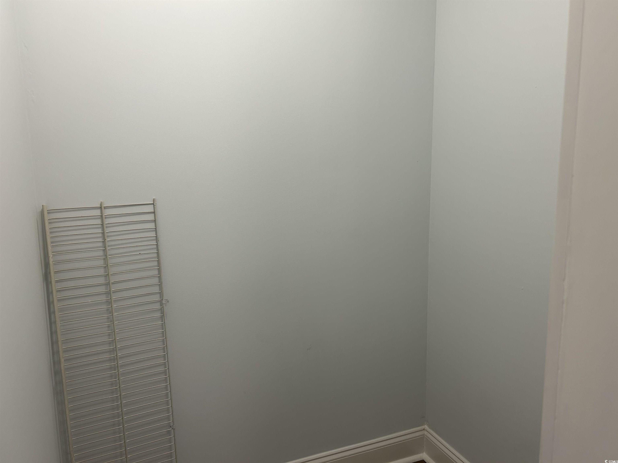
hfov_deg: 67.3
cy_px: 232
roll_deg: +0.6
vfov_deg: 53.1
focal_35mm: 26
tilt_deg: -9.8
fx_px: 464
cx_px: 309
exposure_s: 1/120
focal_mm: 5.7
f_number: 1.5
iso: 100
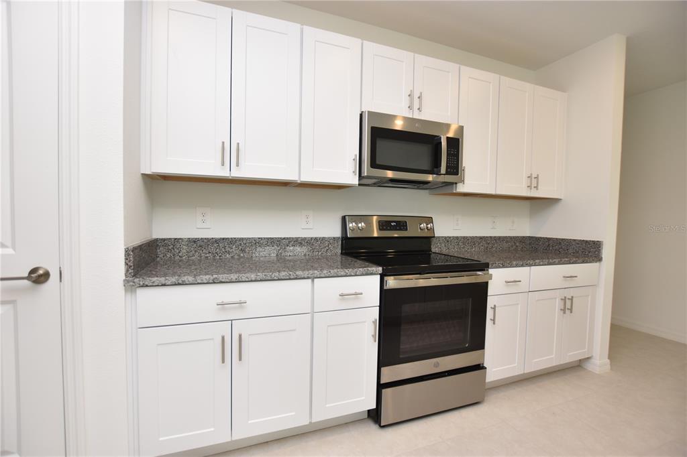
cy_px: 228
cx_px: 344
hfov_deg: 100.4
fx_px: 286
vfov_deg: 77.3
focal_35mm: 15
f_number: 4
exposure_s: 1/60
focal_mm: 10
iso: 200
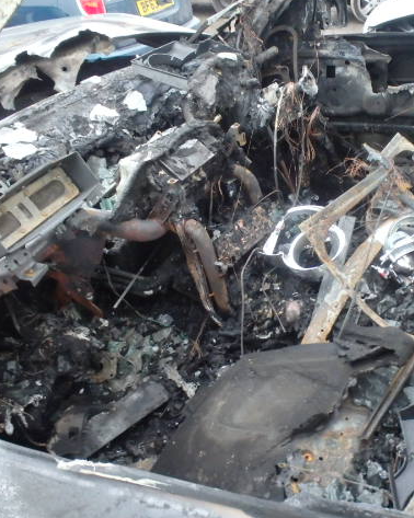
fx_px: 567
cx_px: 292
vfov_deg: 49.1
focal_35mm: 37
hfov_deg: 39.4
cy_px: 256
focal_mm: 5
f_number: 3.9
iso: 1250
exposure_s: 1/30
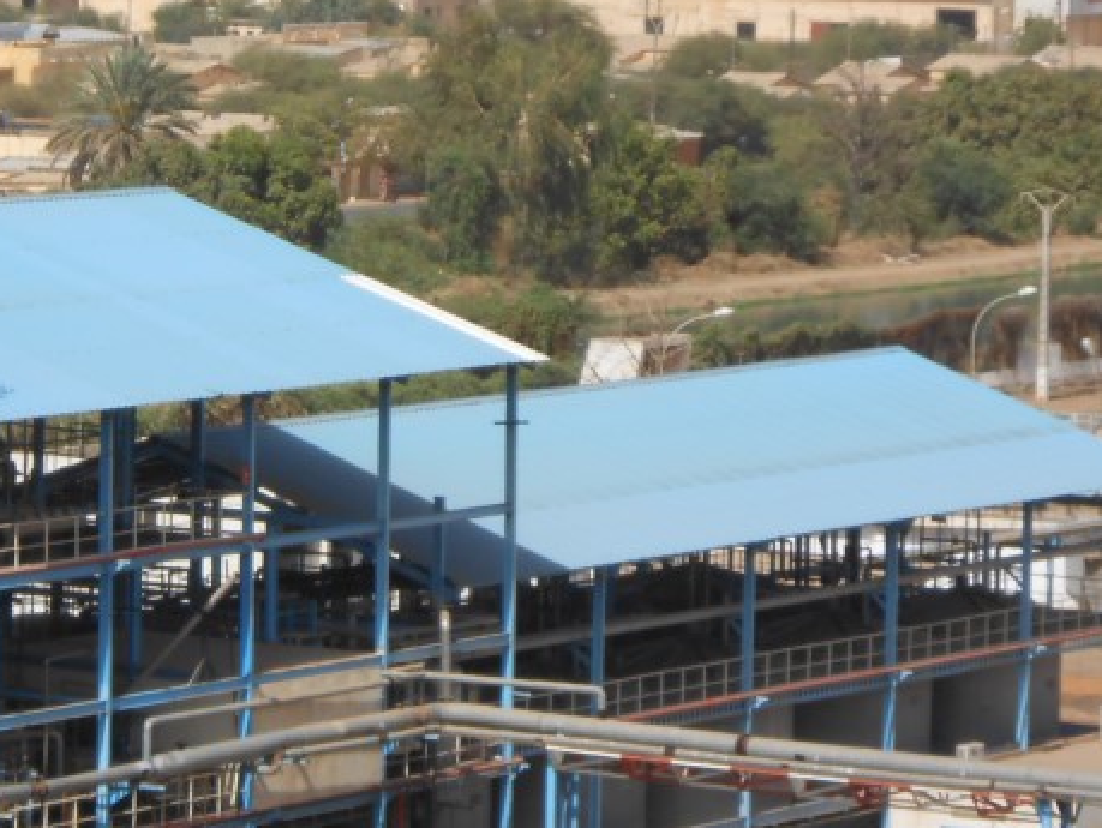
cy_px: 370
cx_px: 245
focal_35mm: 234
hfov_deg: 8.4
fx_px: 7455
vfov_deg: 6.4
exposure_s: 1/640
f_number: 5
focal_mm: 18.7
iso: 80
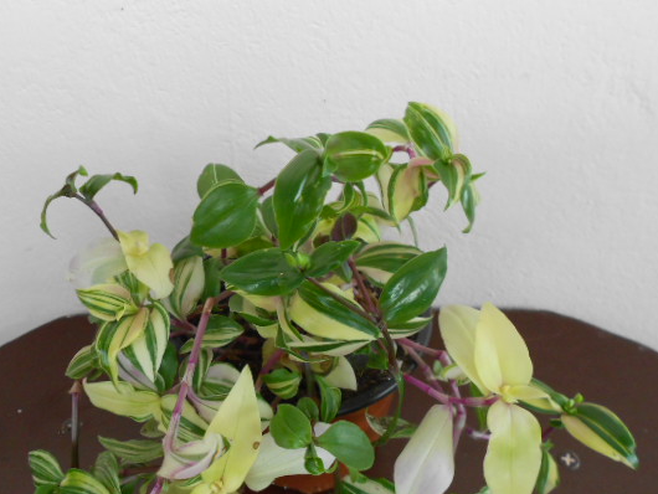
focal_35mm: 35
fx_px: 666
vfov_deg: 40.6
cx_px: 269
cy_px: 288
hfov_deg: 52.3
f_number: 3.4
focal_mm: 5.3
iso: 250
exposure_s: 1/30
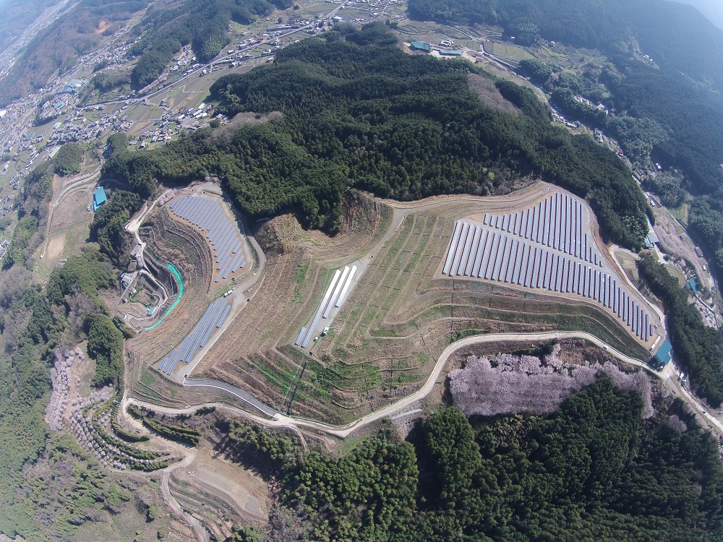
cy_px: 271
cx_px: 362
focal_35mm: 28
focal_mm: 5
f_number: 2.8
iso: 100
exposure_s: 1/1185
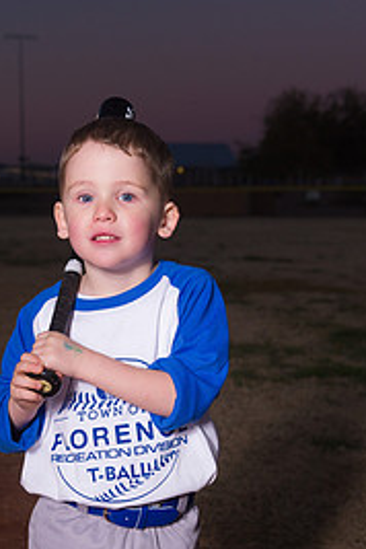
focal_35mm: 81
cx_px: 95
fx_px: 1235
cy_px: 442
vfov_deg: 24.6
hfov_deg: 16.8
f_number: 5.6
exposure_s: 1/640
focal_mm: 48
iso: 640
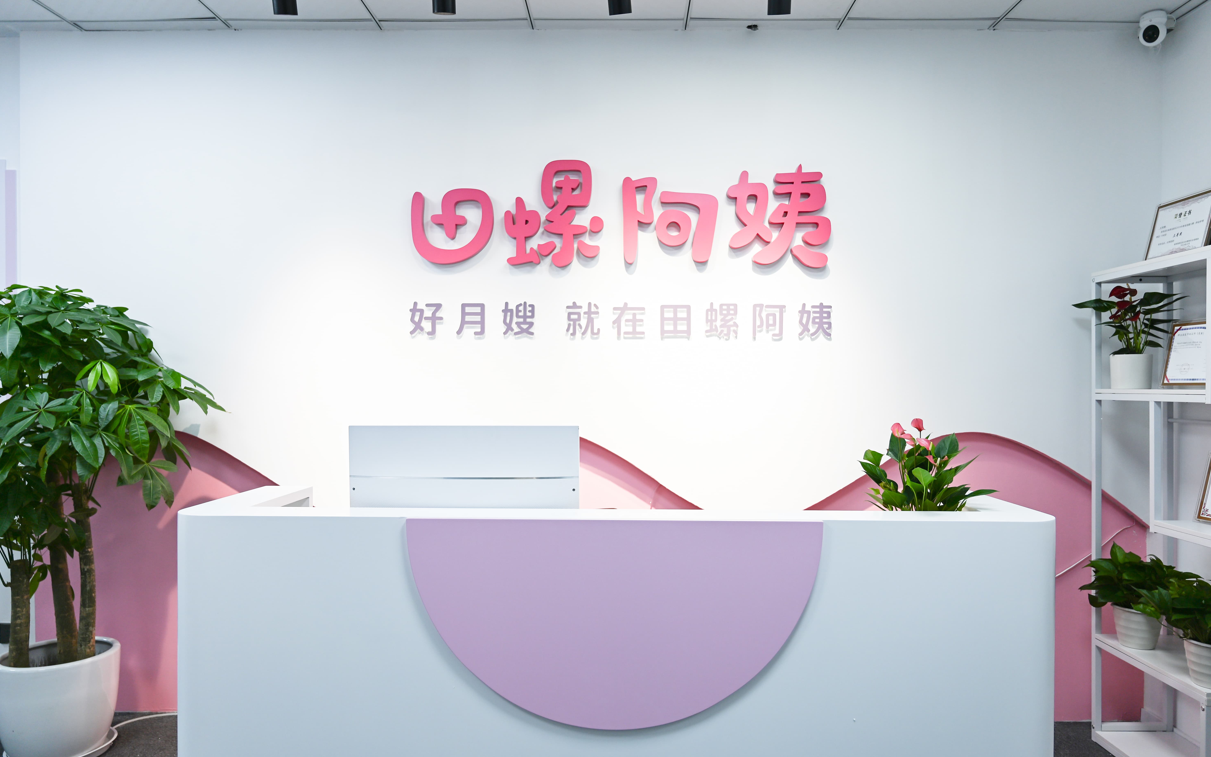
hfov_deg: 72.5
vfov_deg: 49.3
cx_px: 614
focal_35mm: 25
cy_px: 392
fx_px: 825
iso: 200
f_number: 4
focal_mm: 24
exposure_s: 1/160
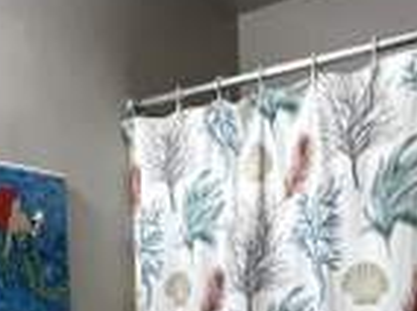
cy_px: 346
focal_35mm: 44
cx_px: 141
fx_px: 529
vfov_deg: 29.4
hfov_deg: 42.5
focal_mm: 1.57
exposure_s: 1/60
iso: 160
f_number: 1.8
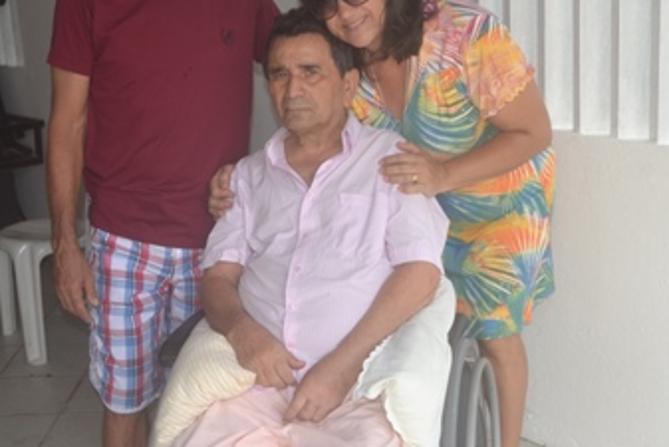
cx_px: 389
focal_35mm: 57
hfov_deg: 35.0
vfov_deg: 23.8
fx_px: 1060
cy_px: 224
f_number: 4
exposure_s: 1/125
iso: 125
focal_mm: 20
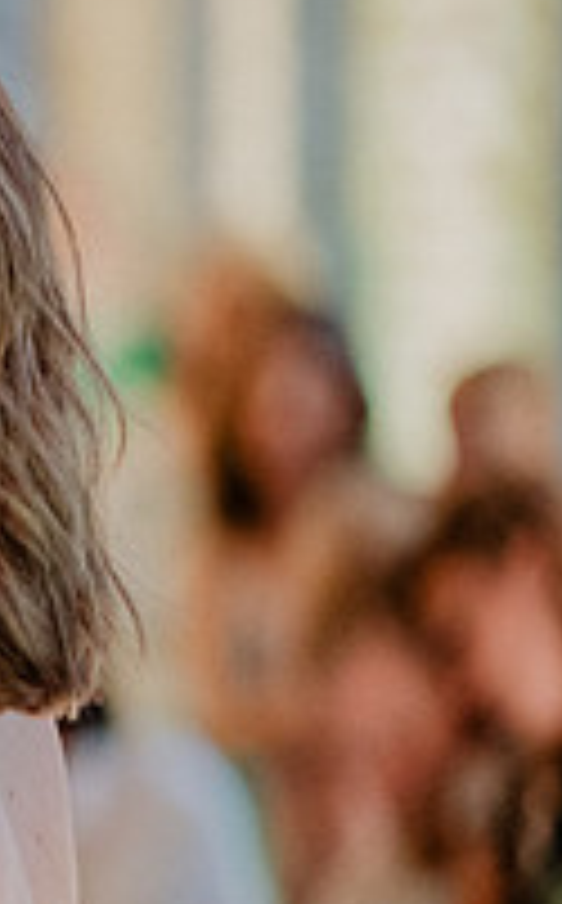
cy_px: 544
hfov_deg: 4.1
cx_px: -688
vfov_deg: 6.7
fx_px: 7698
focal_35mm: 313
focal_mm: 105
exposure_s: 1/320
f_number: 1.4
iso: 3200
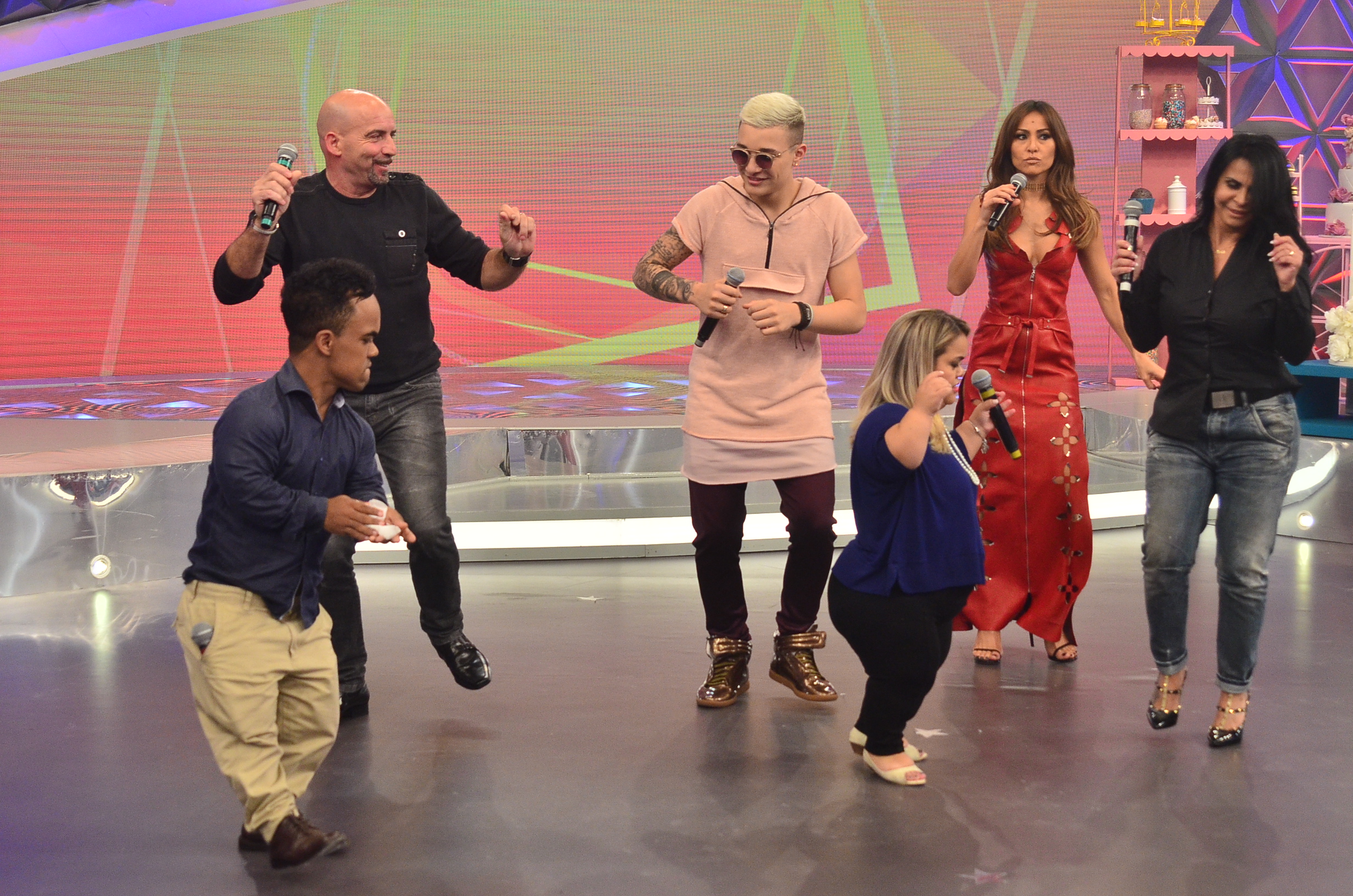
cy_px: 448
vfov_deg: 21.5
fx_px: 2363
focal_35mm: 63
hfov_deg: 32.0
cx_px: 676
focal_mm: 42
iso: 800
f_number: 6.3
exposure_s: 1/400
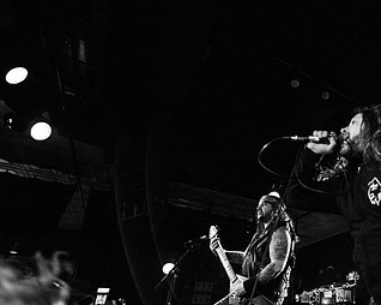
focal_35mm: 24
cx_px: 341
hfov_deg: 59.9
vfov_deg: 57.9
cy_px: 193
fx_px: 270
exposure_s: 1/125
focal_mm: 14
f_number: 3.2
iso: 3200
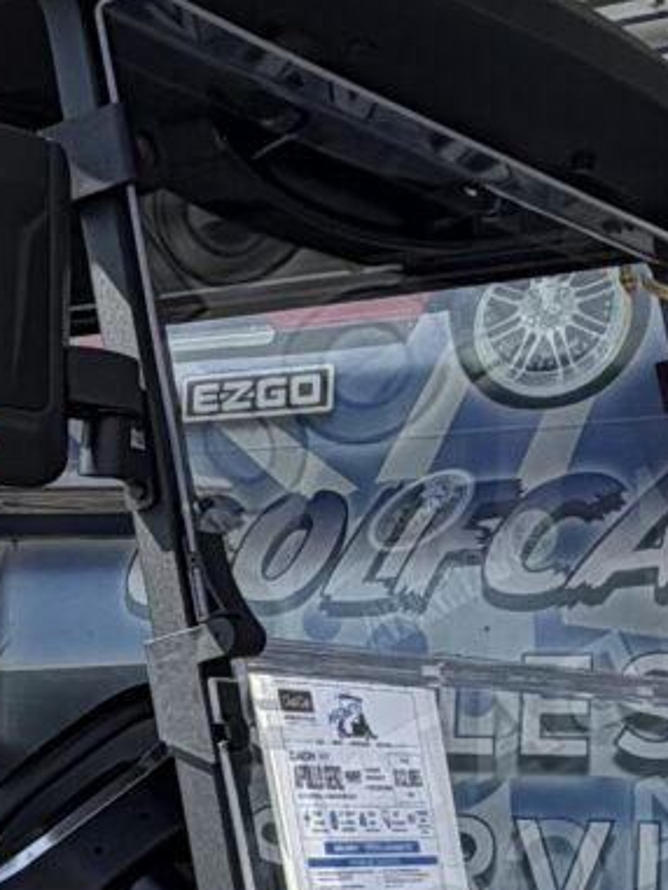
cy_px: 813
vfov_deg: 20.4
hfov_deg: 15.3
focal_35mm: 94
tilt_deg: +0.5
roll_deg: -1.9
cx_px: -70
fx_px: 2417
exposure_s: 1/770
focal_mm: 2.22
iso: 40
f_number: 2.2
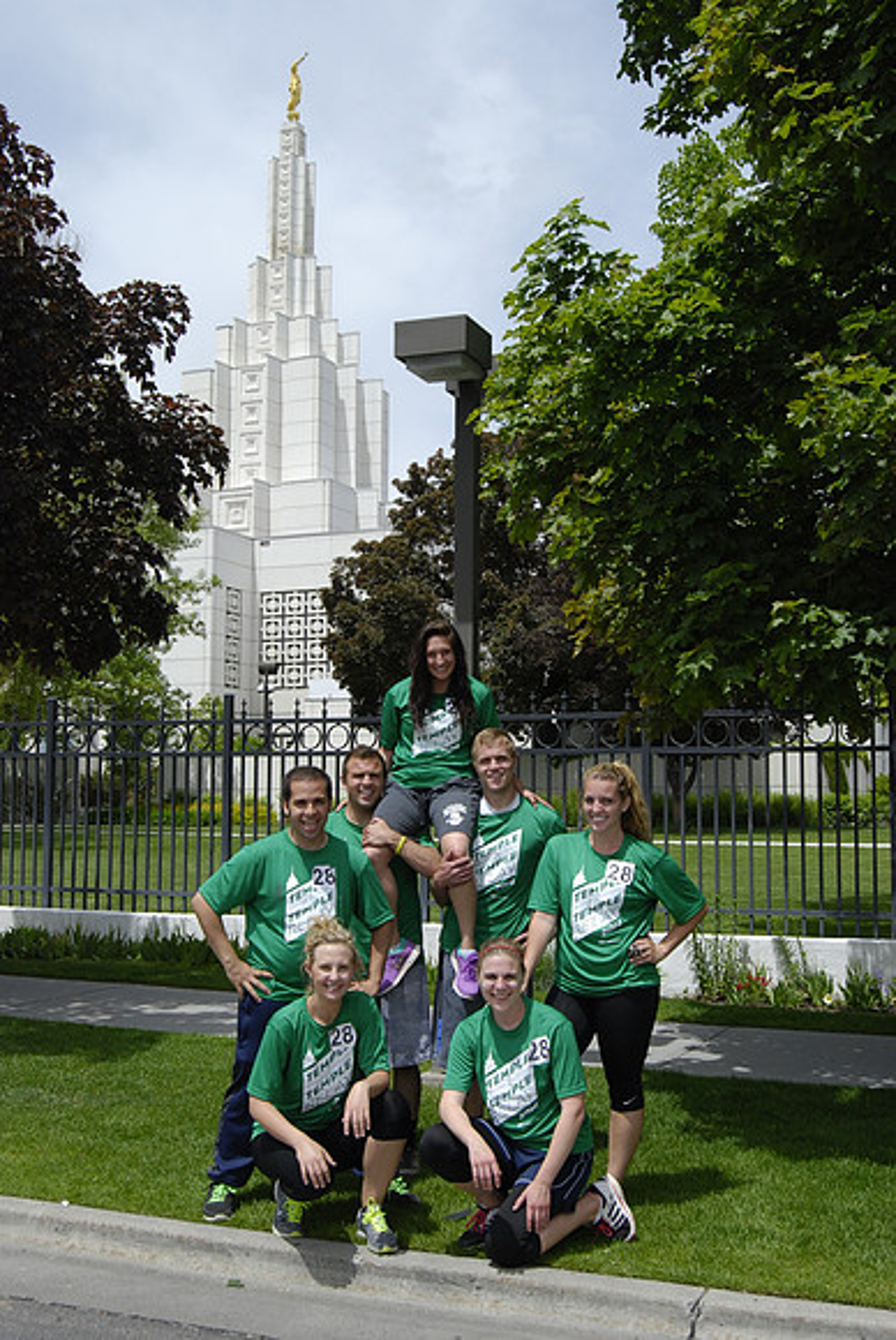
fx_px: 1676
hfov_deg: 29.9
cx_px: 448
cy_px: 670
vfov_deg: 43.6
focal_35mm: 45
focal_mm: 30
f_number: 10
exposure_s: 1/800
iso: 400
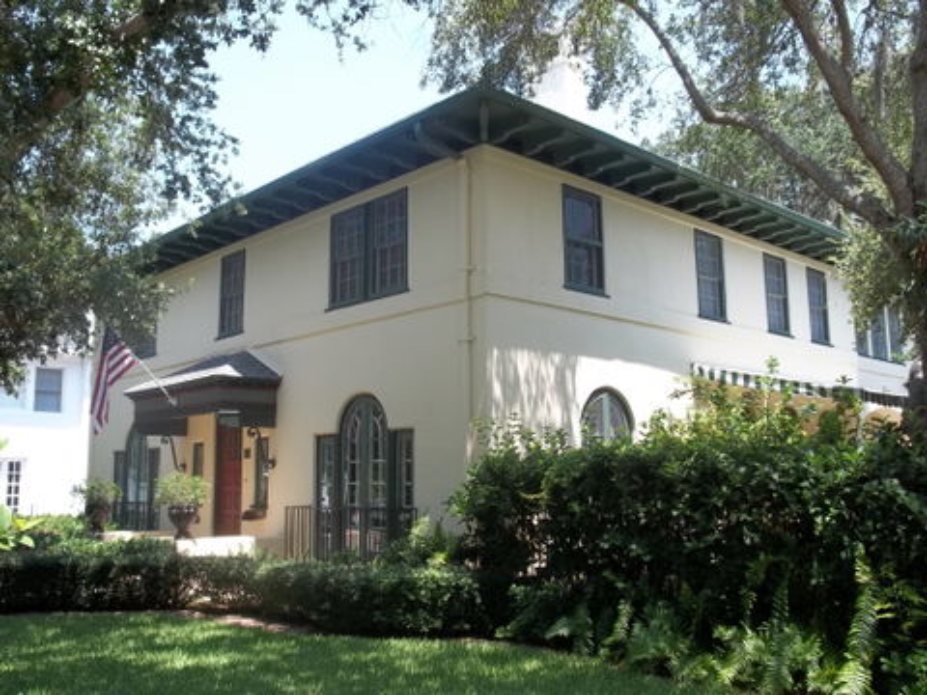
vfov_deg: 42.9
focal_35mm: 33
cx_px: 464
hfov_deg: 55.4
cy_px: 348
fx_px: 884
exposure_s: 1/250
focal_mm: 5.9
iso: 64
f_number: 3.3
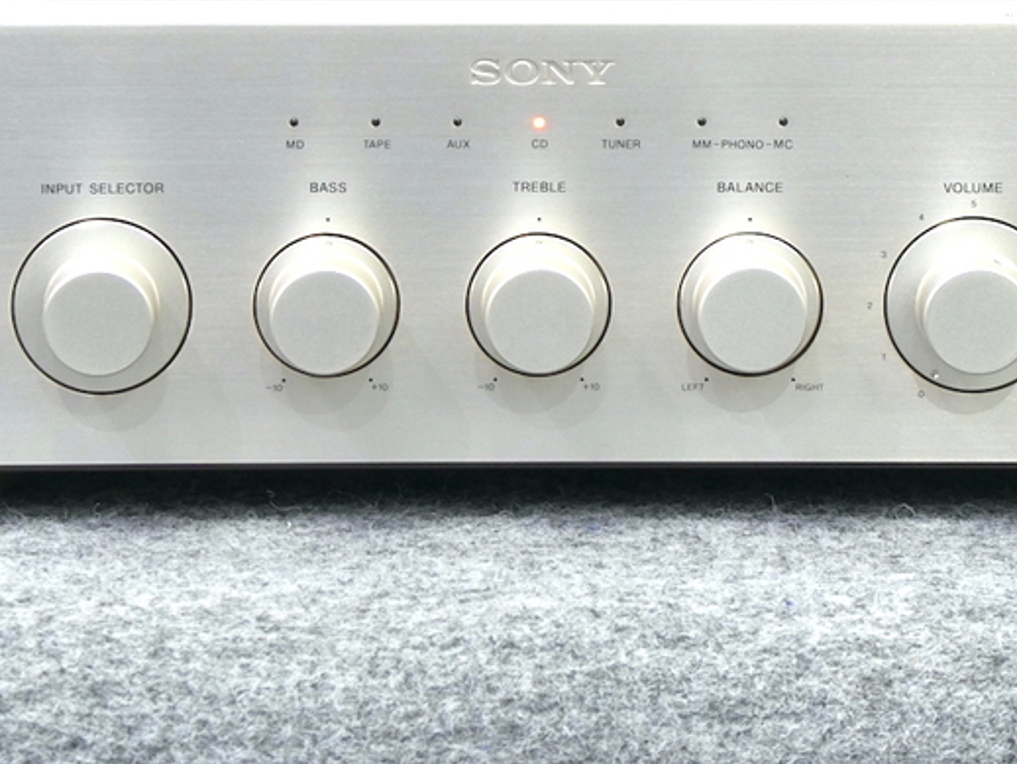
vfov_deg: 5.6
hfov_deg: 7.5
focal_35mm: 265
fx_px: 7789
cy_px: 84
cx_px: 522
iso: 100
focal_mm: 25.6
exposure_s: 1/1.6
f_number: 5.4
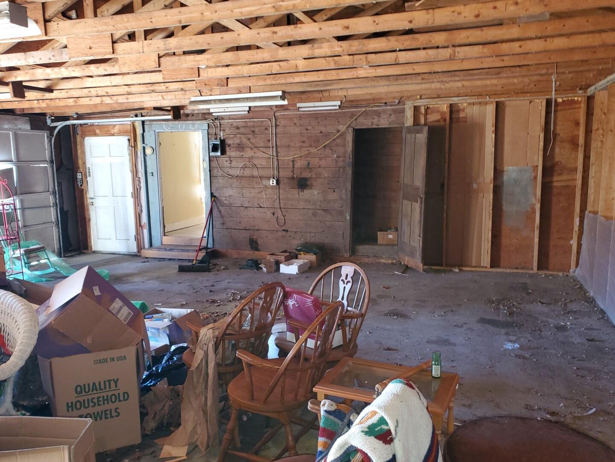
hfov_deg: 67.3
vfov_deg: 53.1
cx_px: 308
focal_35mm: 26
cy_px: 231
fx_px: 462
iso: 125
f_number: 2.4
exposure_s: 1/10
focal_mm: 4.3
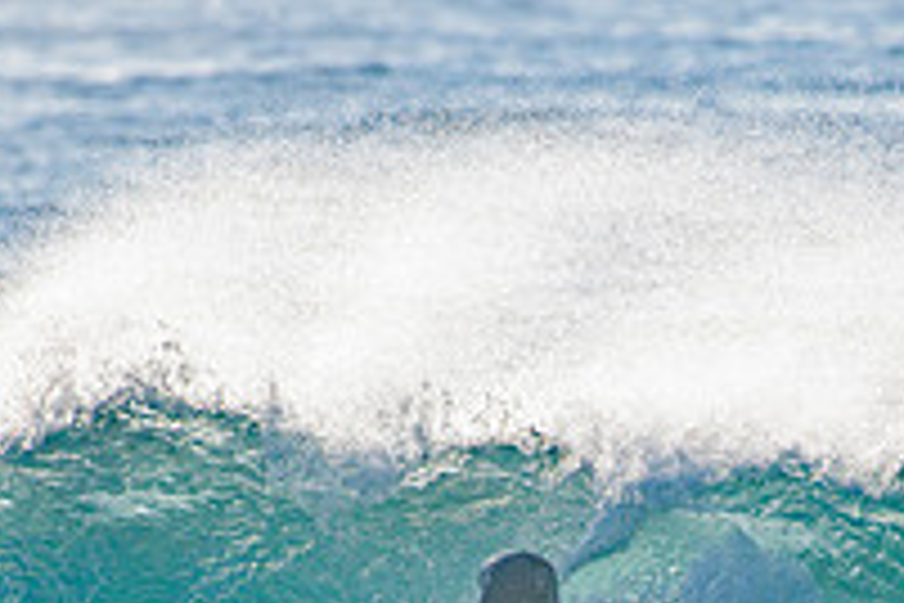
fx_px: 36207
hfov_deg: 1.4
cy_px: 790
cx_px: 517
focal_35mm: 1442
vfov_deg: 1.0
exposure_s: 1/2000
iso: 110
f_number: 5.6
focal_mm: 500
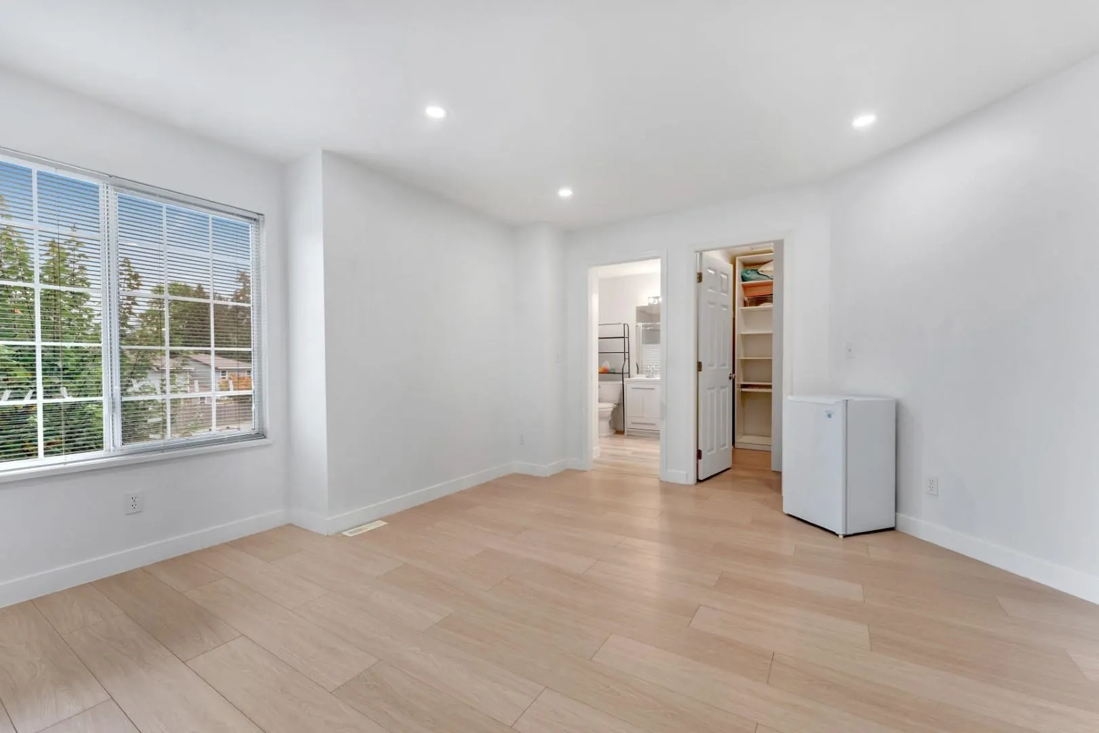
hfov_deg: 100.8
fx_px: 455
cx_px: 550
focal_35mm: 15
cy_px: 366
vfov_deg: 77.7
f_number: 8
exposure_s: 1/30
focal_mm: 14.9
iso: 400
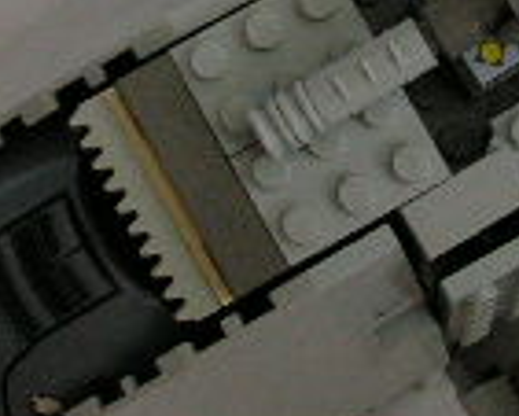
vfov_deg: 9.7
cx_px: 350
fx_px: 2444
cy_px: 81
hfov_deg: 12.1
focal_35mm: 159
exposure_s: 1/25
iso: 200
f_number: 3.2
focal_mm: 6
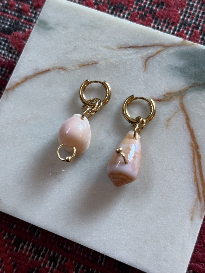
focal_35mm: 48
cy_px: 136
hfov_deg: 30.3
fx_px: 379
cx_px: 102
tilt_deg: -76.1
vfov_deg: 39.7
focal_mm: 6.76
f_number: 1.78
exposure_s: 1/50
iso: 200
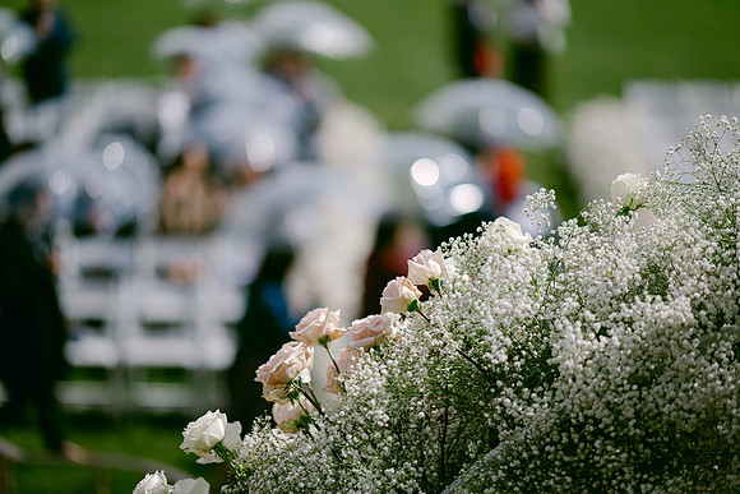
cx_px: 370
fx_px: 2159
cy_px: 247
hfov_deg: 19.5
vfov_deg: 13.0
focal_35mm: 105
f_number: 1.4
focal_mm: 105
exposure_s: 1/32000
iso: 200
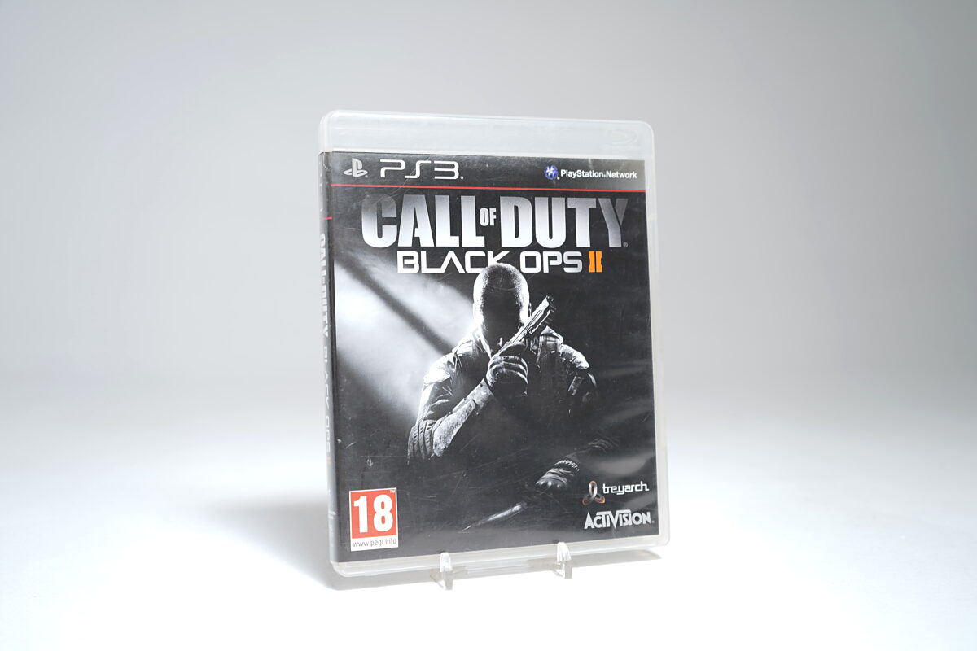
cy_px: 326
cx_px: 488
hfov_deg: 47.4
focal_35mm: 41
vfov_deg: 32.6
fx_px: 1113
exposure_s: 1/2.5
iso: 64
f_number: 5
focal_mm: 41
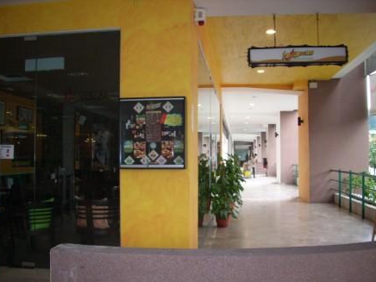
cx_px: 184
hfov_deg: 49.0
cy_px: 144
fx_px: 413
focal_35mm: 38
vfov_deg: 37.7
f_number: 2.8
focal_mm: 6.2
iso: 259
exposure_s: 1/30
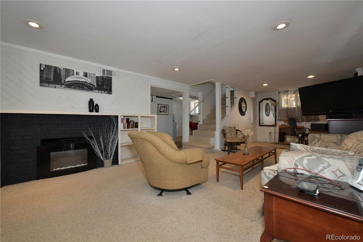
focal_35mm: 14
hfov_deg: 104.3
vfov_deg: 81.2
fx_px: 141
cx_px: 182
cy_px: 121
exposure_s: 1/250
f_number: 8
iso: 1250
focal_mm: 14
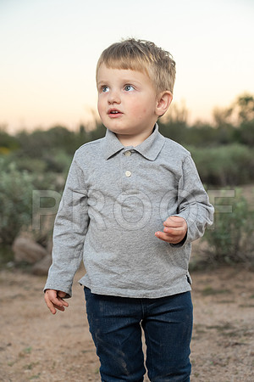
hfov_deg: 19.7
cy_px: 191
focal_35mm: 69
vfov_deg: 29.2
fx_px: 730
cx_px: 127
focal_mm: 69
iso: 500
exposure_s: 1/125
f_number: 5
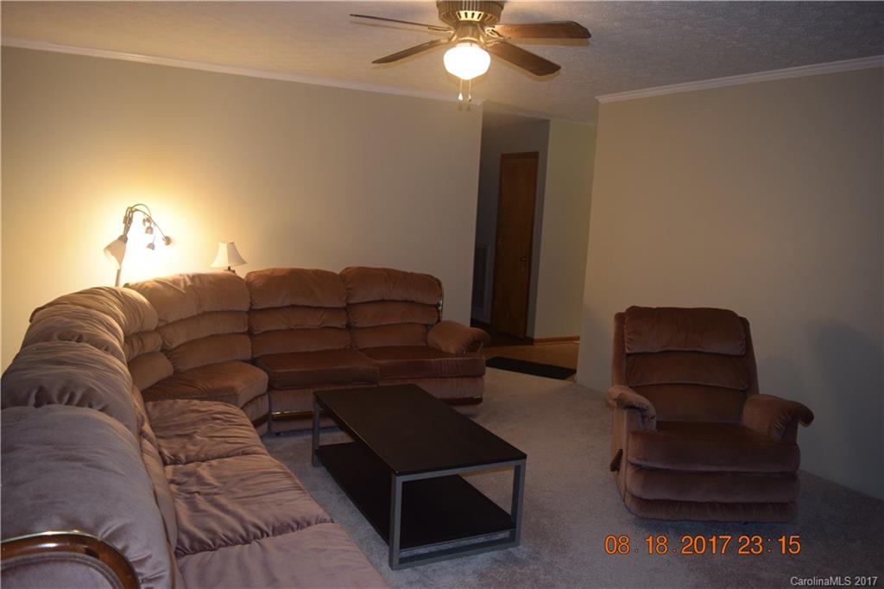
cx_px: 442
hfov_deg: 67.4
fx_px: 663
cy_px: 294
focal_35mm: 27
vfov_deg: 47.9
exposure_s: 1/60
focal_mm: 18
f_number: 3.5
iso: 1000
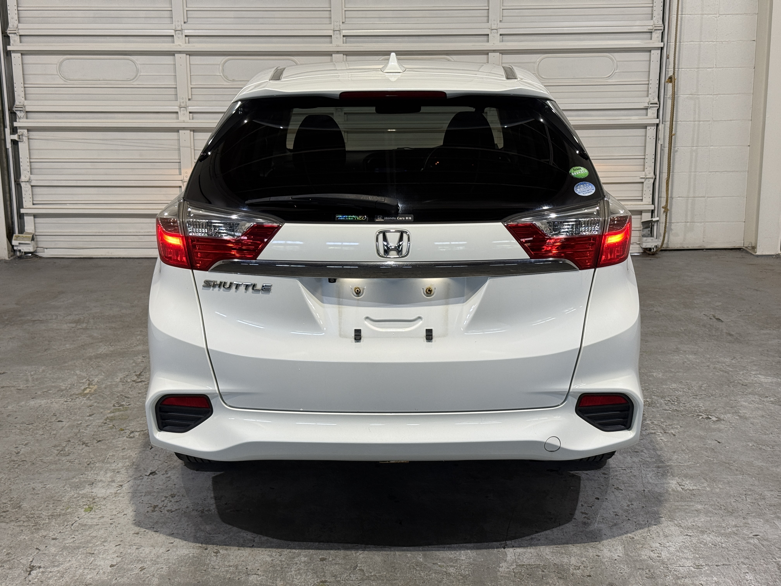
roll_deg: +0.2
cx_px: 390
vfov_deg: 30.3
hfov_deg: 39.7
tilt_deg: -12.2
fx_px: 1083
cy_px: 293
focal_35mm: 48
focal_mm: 6.76
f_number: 1.78
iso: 64
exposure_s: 1/60
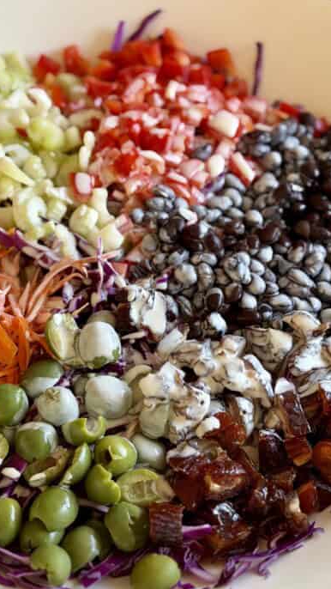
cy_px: 279
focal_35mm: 74
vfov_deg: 28.6
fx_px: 1154
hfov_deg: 16.3
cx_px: 111
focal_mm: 6.8
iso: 100
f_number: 1.8
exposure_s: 1/92
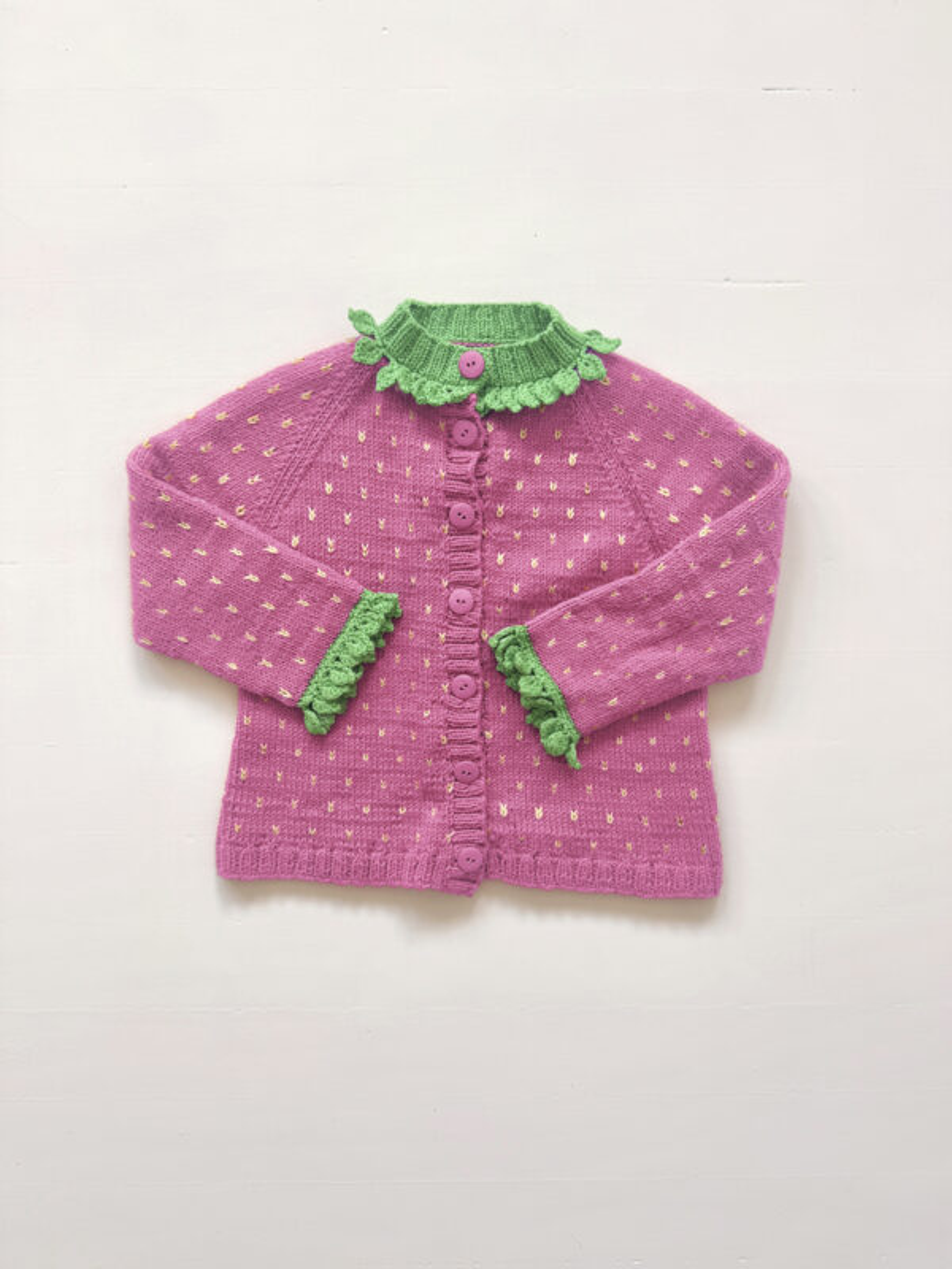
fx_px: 880
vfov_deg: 71.6
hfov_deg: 56.8
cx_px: 476
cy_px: 634
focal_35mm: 24
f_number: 1.78
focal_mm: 6.76
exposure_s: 1/121
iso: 100
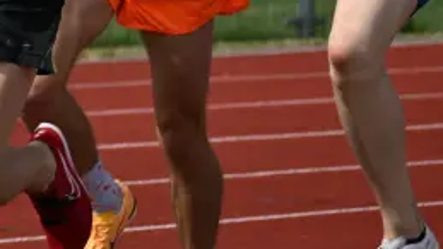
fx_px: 9907
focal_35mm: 843
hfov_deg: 2.6
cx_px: -96
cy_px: -249
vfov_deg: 1.4
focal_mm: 145
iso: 110
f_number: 5.3
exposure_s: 1/1000
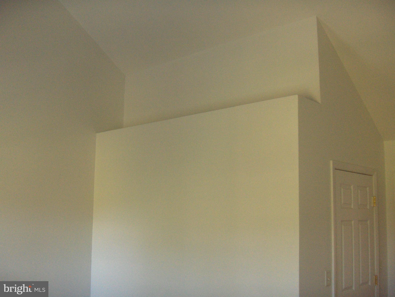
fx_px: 446
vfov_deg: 36.9
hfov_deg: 47.8
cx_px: 198
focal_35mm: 39
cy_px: 148
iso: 200
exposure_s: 1/64.4
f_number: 2.8
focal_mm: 8
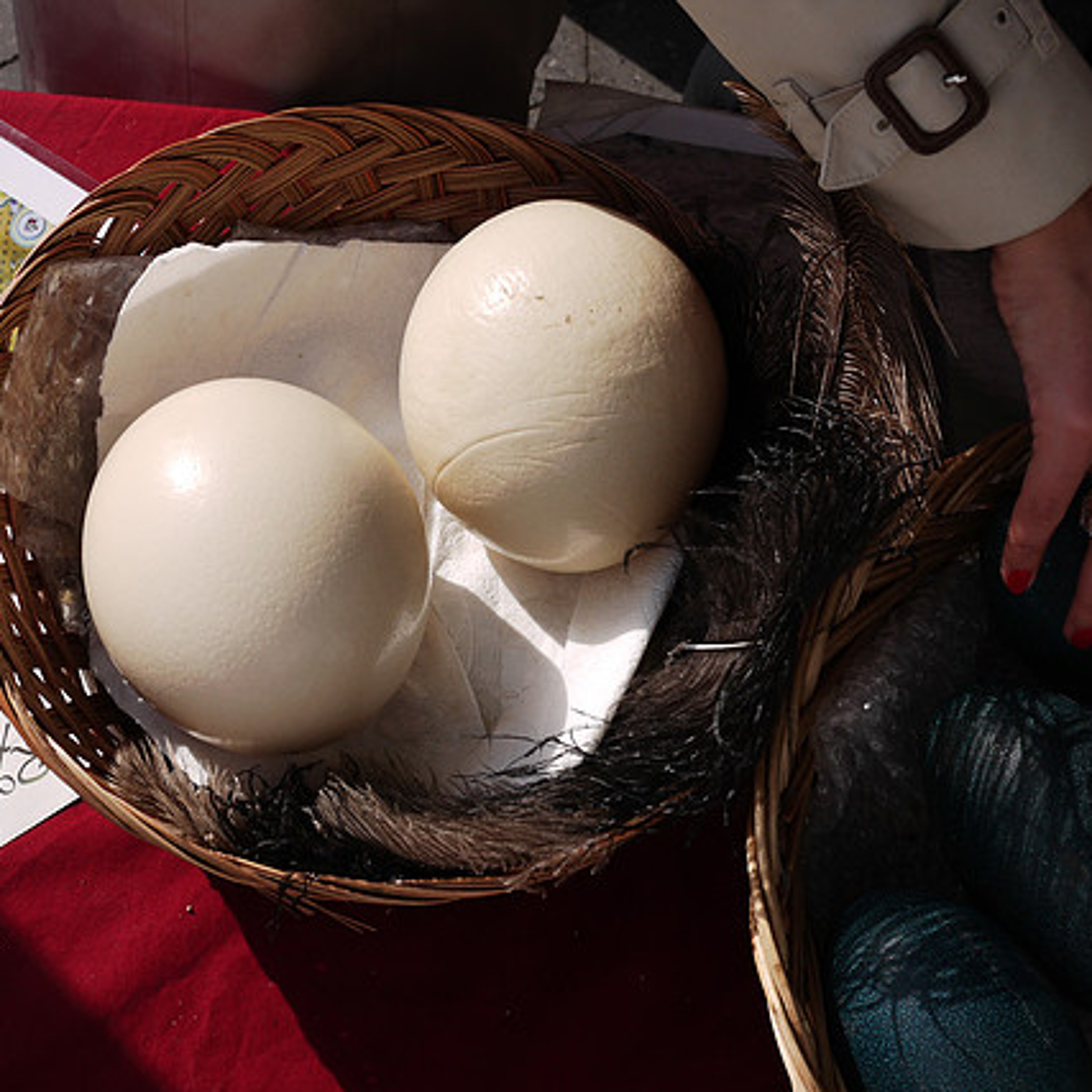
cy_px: 546
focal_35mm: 48
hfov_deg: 35.3
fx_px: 1713
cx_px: 450
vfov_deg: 35.4
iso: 100
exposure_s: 1/400
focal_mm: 20
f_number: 7.1
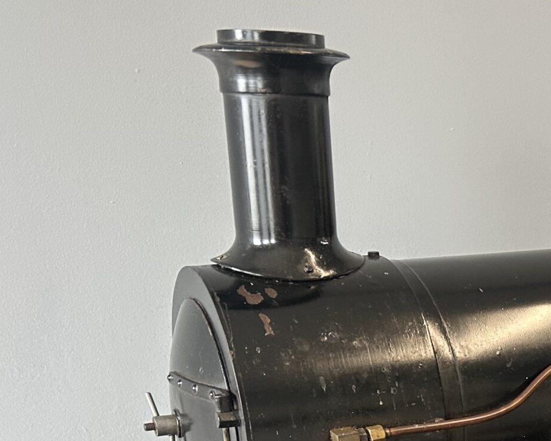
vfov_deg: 20.6
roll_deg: +0.5
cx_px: 657
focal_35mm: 70
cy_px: 506
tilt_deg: -19.6
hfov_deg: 24.6
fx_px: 1141
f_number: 1.5
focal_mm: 5.7
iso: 125
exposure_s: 1/121
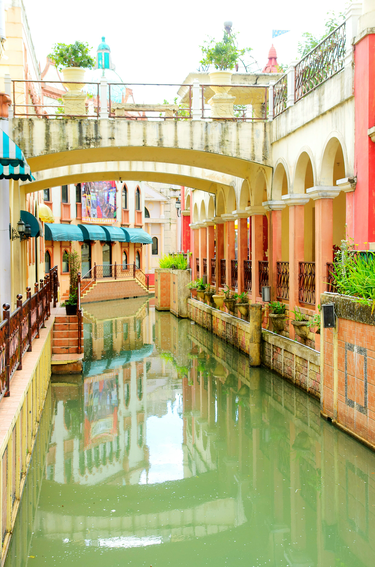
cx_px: 188
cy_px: 284
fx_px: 801
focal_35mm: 51
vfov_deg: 39.0
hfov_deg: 26.4
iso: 250
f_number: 5
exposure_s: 1/250
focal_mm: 34.38
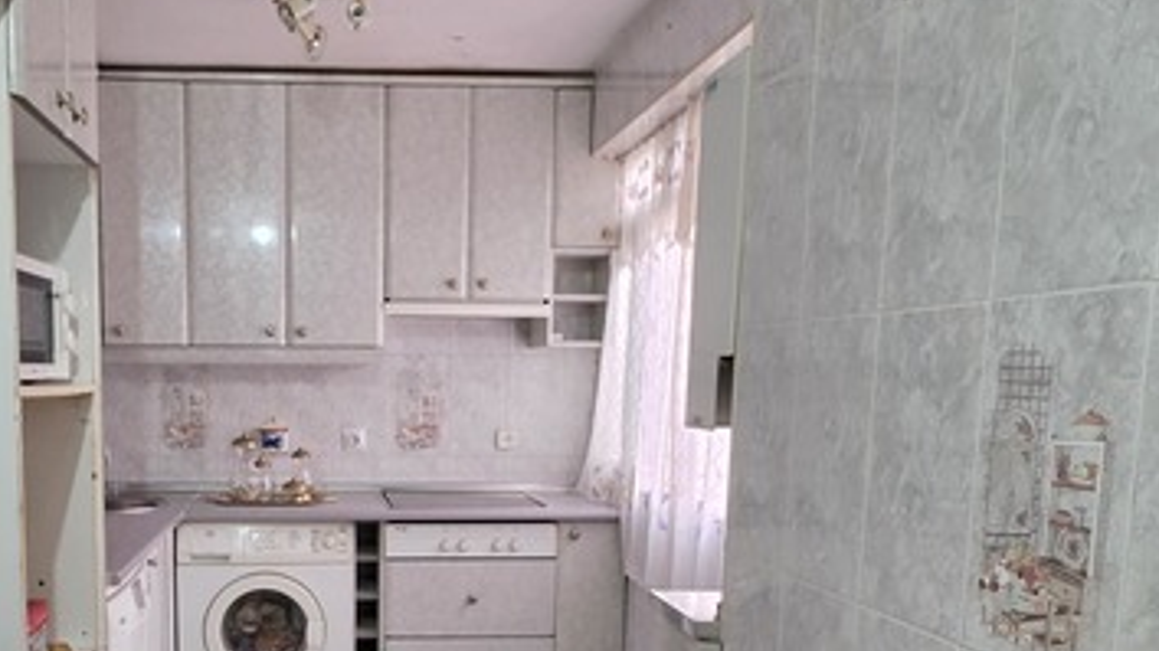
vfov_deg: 35.5
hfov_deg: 59.1
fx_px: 983
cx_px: 354
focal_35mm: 32
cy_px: 517
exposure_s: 1/50
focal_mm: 2.2
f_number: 1.9
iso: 320
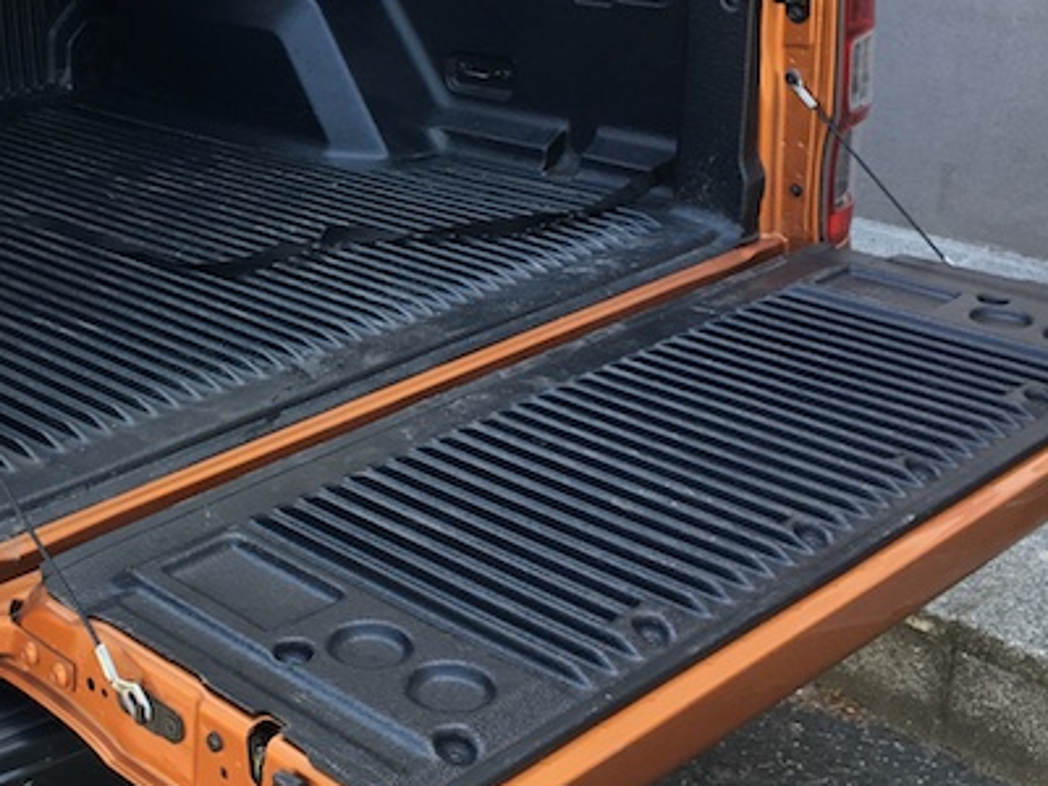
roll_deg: -2.5
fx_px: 1756
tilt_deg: -14.6
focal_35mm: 58
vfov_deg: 24.7
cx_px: 189
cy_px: 134
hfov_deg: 32.2
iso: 25
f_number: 2.2
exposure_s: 1/172
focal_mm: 4.15
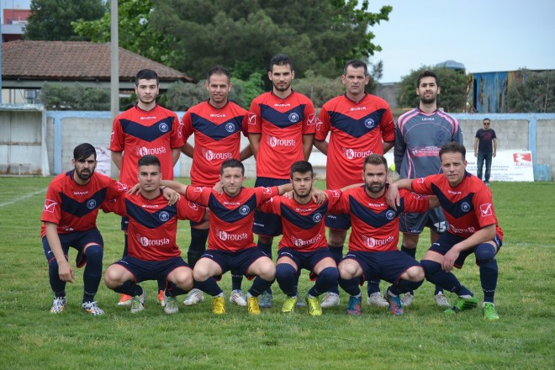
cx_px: 278
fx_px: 1734
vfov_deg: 12.2
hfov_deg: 18.2
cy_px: 185
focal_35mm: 112
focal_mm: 75
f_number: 4.2
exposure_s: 1/800
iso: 400
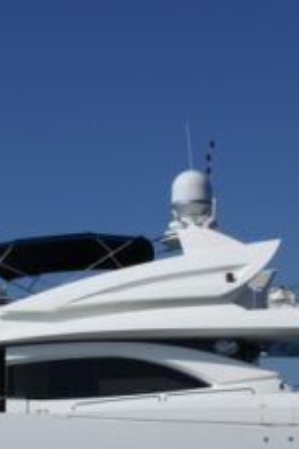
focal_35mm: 112
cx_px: 4
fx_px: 1397
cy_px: 356
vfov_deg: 18.1
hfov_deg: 12.1
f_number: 10
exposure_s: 1/400
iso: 100
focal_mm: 22
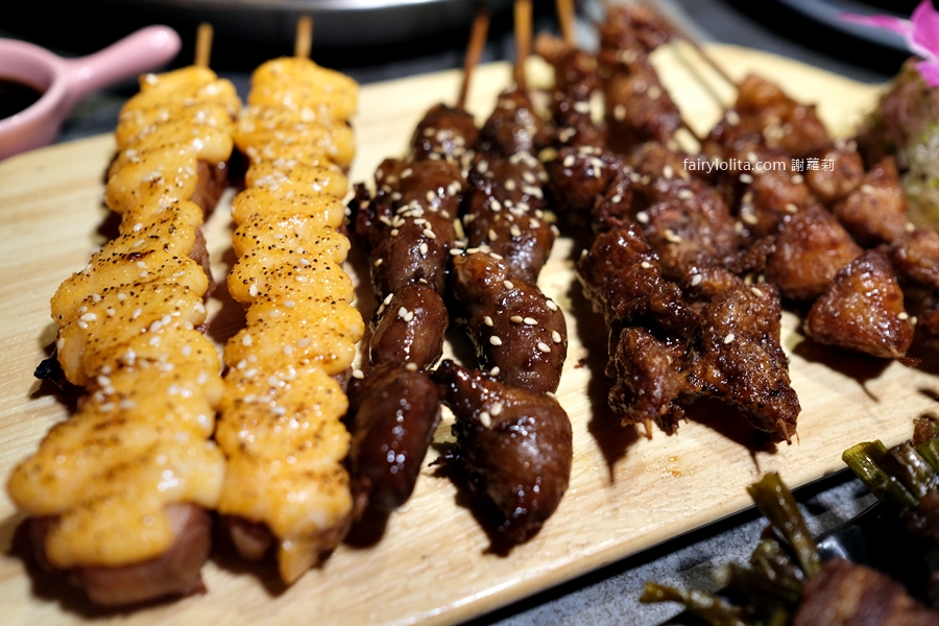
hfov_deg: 54.4
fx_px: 913
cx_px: 470
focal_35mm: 35
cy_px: 313
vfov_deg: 37.9
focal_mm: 23
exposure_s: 1/80
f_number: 2.8
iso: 1000
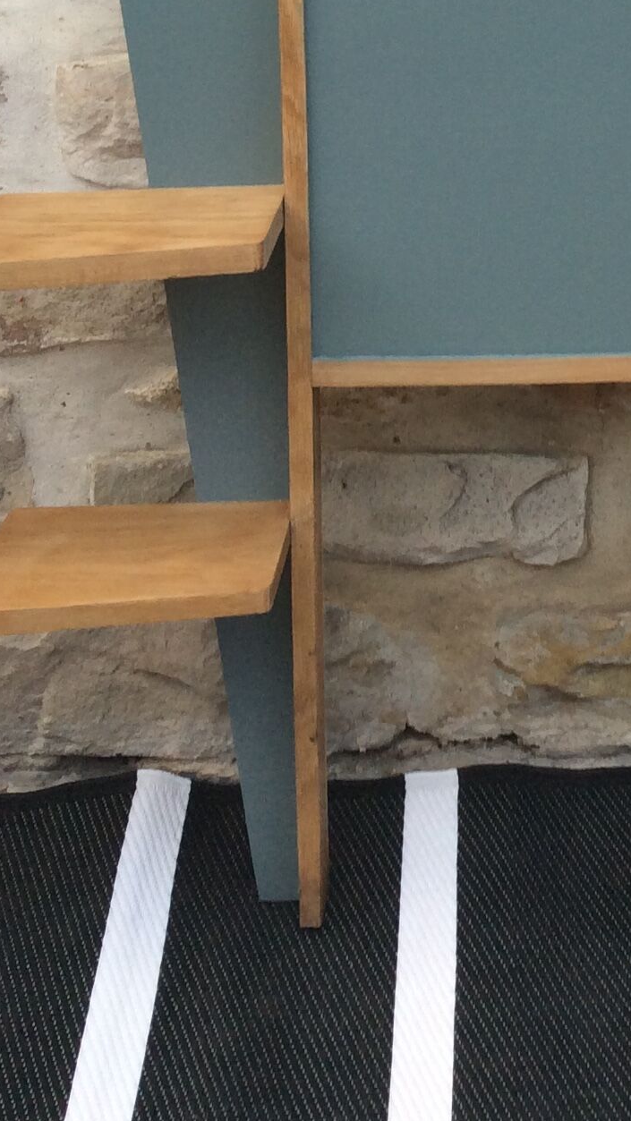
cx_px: 746
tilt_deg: -21.4
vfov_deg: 28.0
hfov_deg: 16.1
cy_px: 64
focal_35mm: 72
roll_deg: -2.6
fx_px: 2141
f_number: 2.4
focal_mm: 3.3
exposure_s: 1/101
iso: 32
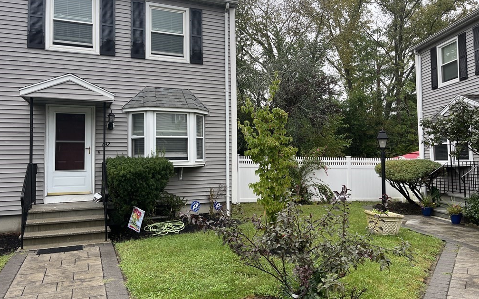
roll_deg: +0.8
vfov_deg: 44.5
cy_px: 140
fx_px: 366
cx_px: 238
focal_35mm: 28
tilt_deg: +3.7
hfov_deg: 66.5
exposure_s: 1/283
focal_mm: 5.1
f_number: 1.6
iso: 40
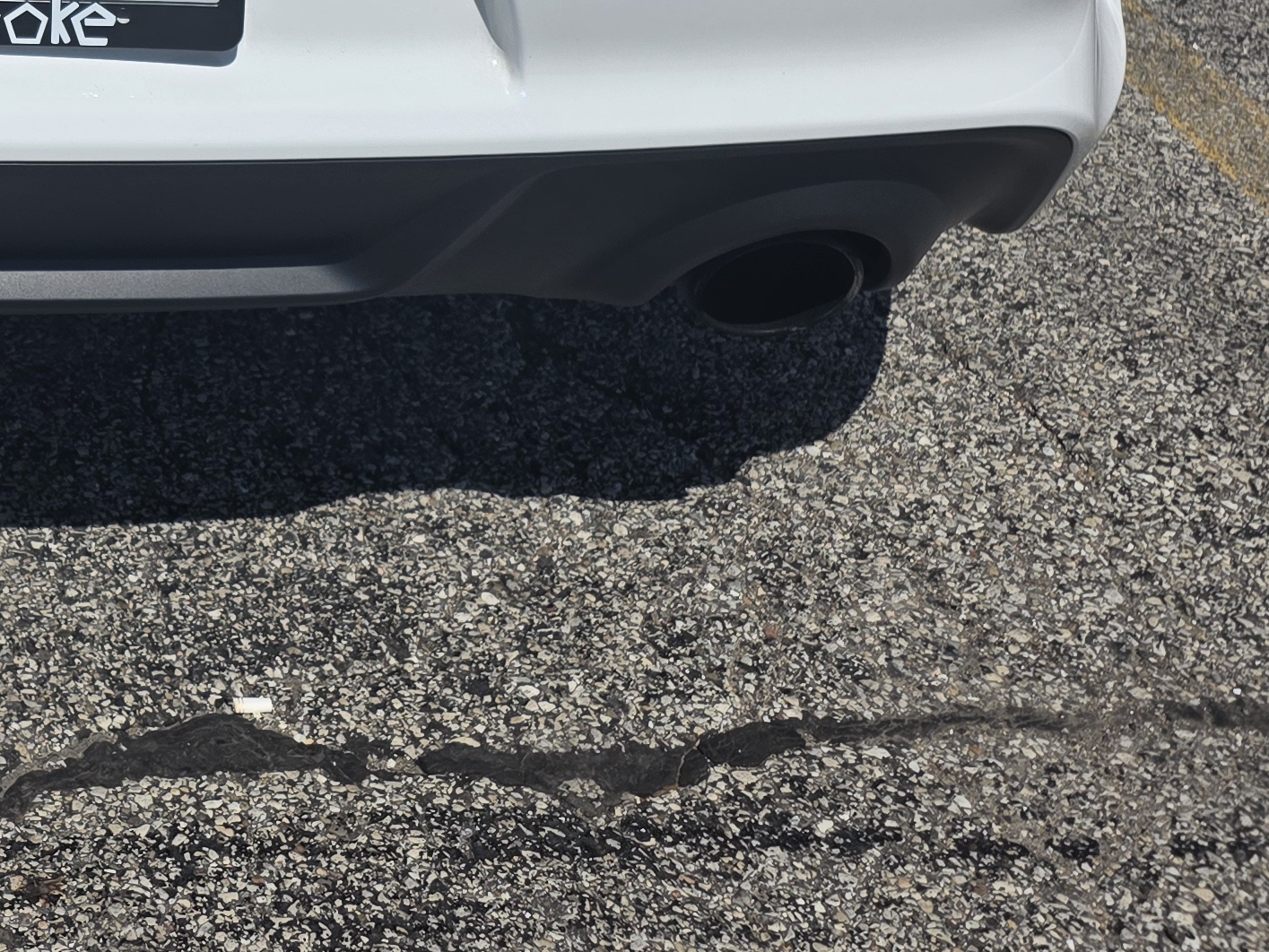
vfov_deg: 20.6
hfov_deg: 27.1
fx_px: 2383
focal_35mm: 65
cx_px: -161
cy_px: -298
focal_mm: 6.25
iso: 40
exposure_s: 1/7944
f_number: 1.7
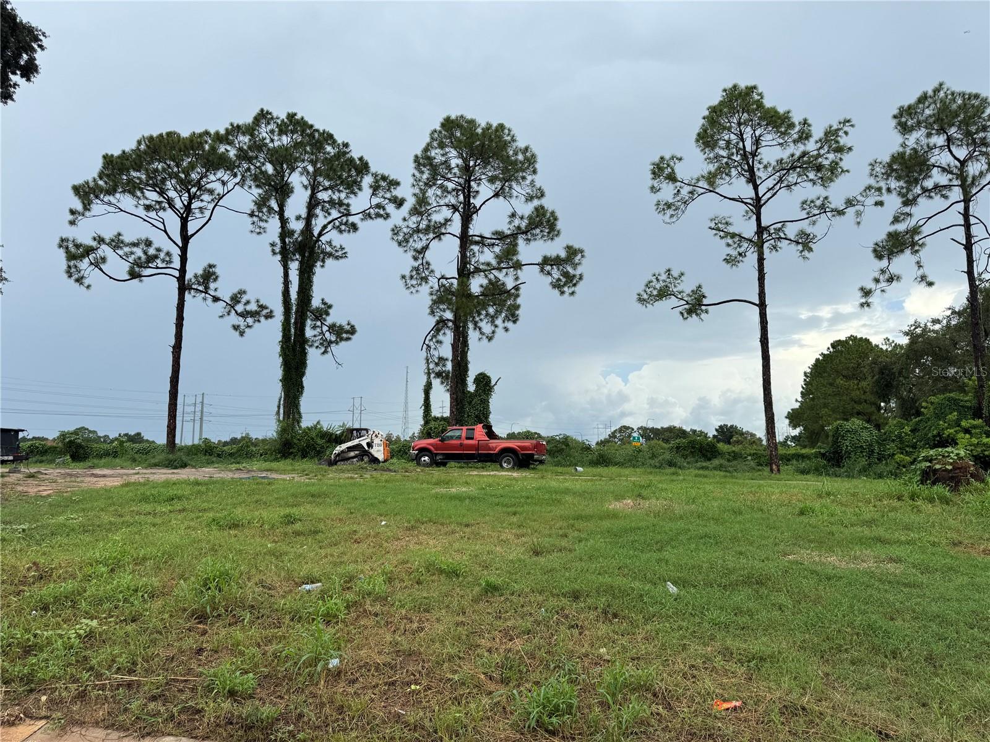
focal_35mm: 24
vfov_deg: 56.8
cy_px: 371
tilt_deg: +7.4
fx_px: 686
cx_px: 495
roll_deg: -0.3
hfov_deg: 71.6
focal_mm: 6.76
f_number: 1.78
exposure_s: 1/1524
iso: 80
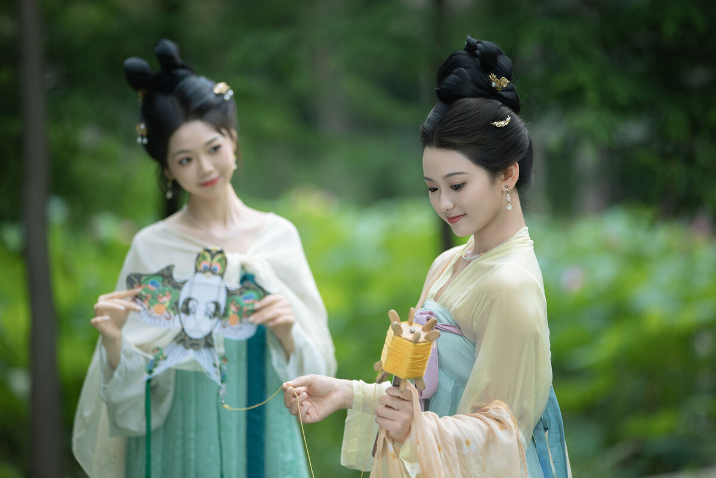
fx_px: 3341
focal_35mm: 168
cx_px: 358
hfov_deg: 12.2
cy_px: 239
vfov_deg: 8.2
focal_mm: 168
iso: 100
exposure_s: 1/250
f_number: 2.8
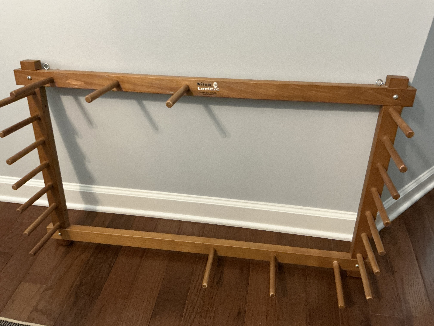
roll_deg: +2.0
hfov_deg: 63.4
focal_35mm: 28
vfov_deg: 49.7
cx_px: 217
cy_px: 163
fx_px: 351
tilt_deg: -38.1
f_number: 1.8
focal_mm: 3
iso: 320
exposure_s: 1/30
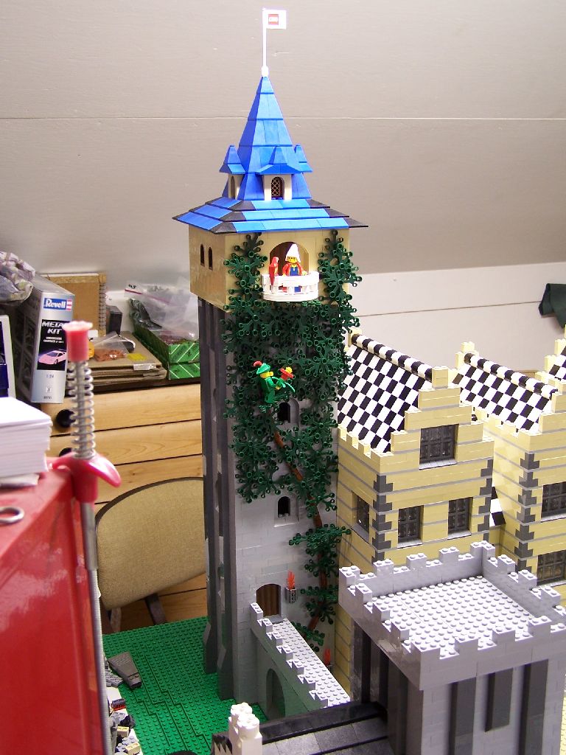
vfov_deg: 43.9
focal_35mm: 43
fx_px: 937
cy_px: 378
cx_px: 283
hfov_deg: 33.6
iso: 80
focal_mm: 7.1
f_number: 2.9
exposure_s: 1/4
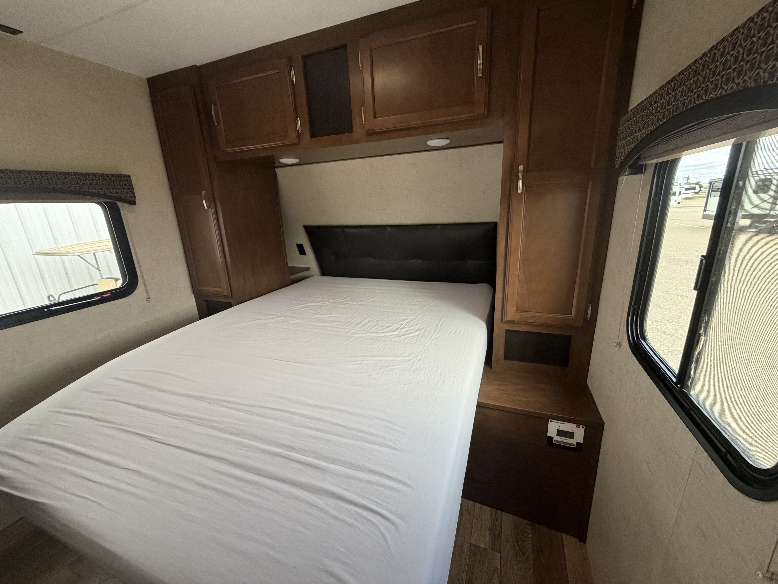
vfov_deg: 85.7
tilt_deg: -15.7
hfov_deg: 102.1
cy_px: 292
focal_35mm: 14
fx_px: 315
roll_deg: +2.6
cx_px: 389
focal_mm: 2.22
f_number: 2.2
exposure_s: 1/80
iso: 320
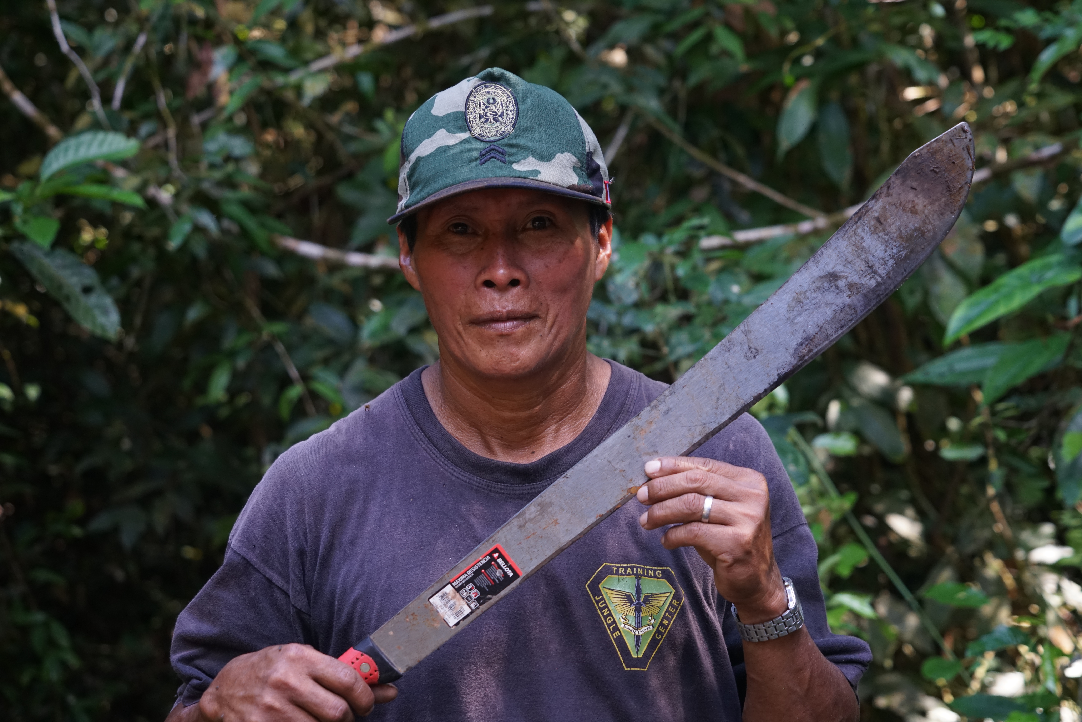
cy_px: 361
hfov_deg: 25.4
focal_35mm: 80
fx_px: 2405
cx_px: 541
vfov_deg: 17.1
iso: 1000
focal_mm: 80
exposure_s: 1/80
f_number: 5.6
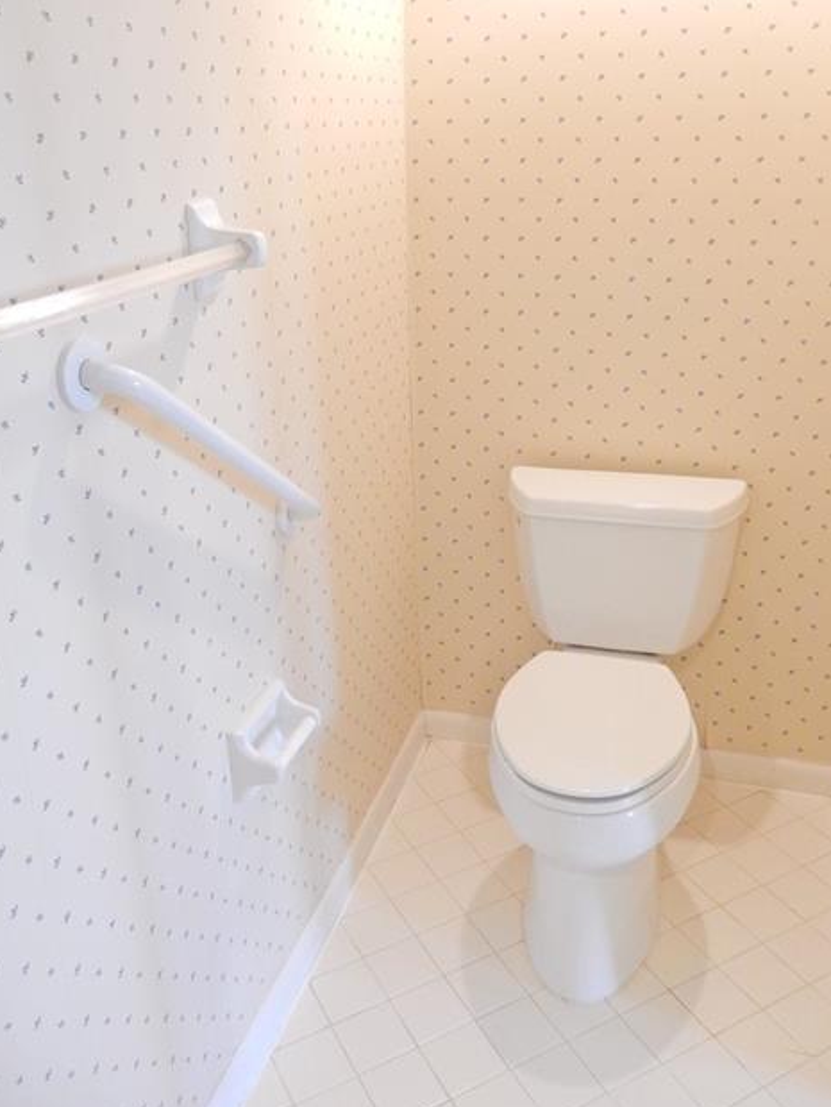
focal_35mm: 31
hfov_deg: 45.5
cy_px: 470
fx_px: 991
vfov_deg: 58.1
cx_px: 418
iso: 400
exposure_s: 1/25
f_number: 3.4
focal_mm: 4.5
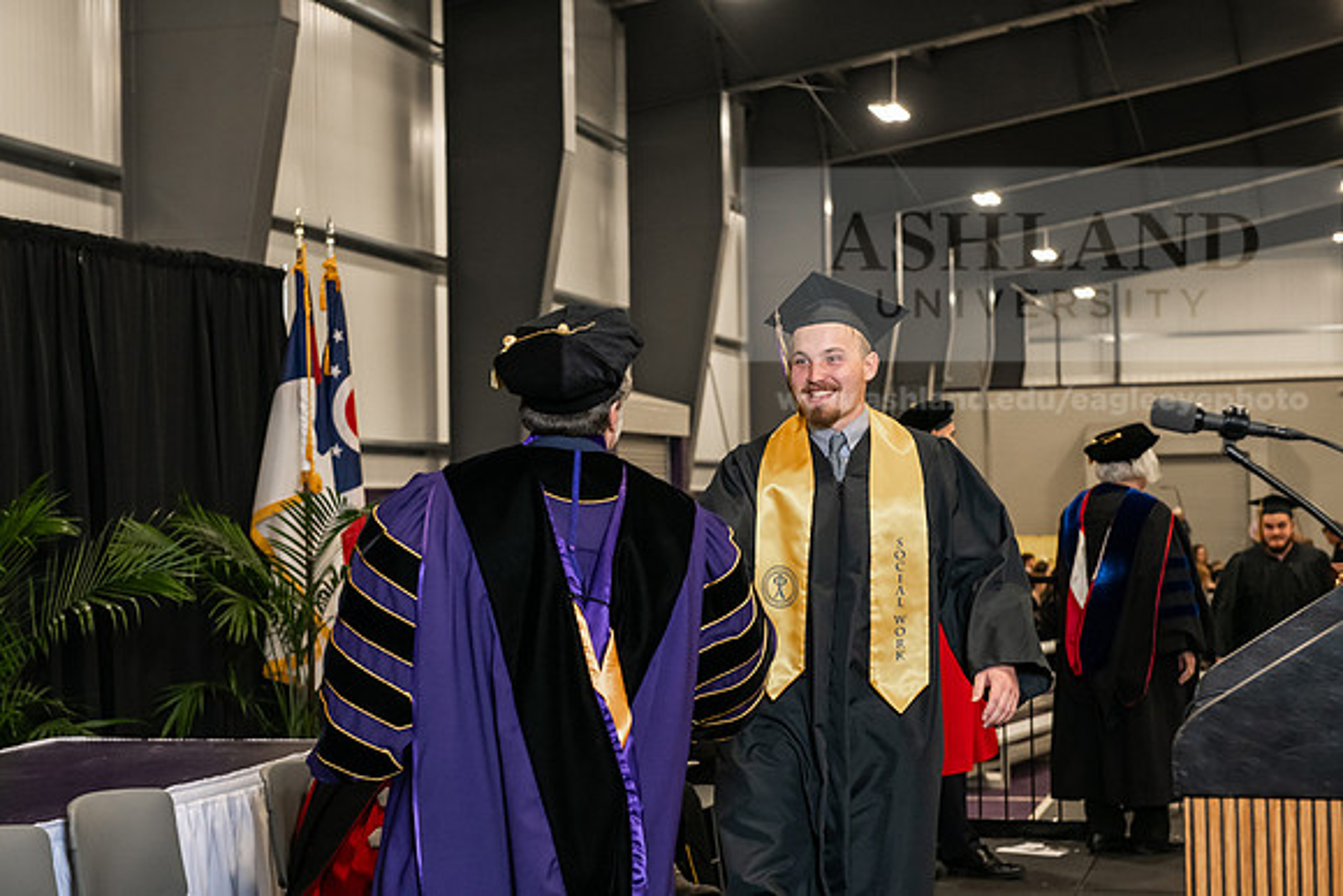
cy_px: 448
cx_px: 672
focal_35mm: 62
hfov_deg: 32.4
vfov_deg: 21.9
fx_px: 2313
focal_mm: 62
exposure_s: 1/200
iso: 2500
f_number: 5
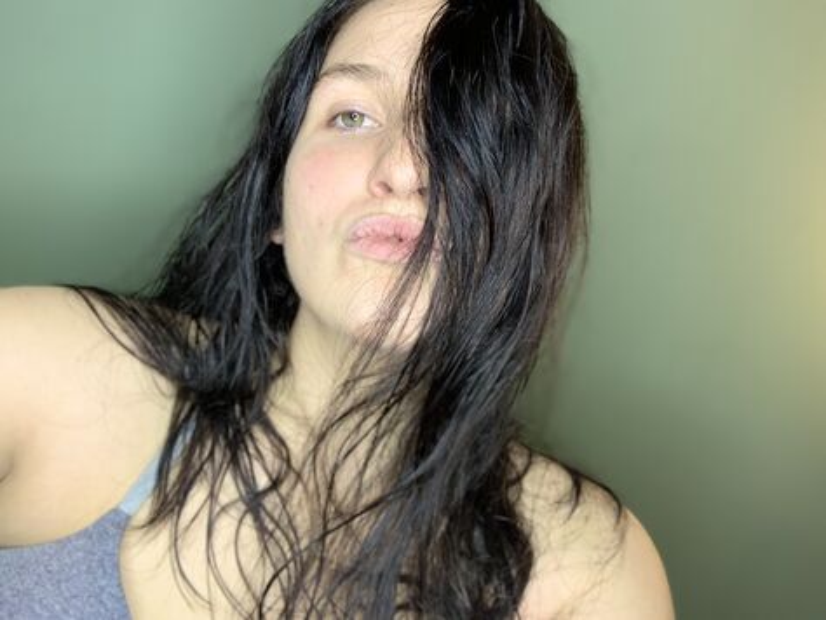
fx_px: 764
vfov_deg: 44.2
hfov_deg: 56.8
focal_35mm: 32
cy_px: 310
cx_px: 413
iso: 64
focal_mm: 2.87
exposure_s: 1/44
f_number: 2.2
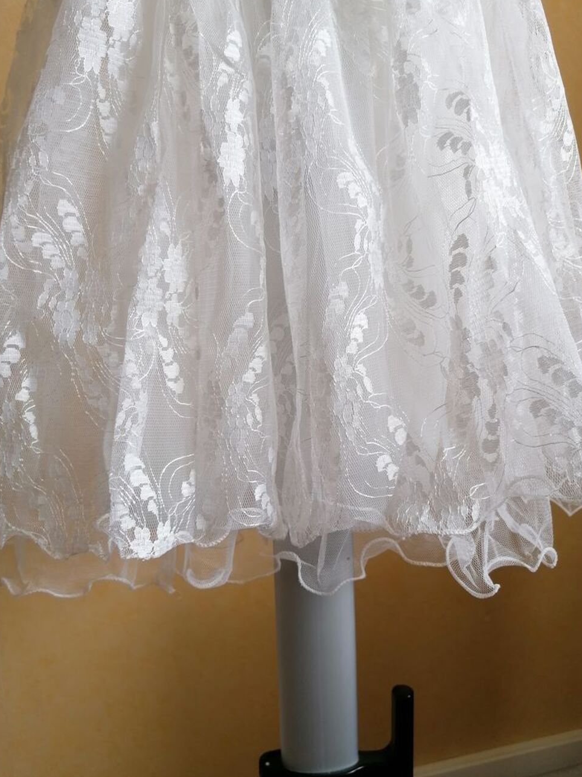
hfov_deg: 49.7
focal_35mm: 28
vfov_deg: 63.4
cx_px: 284
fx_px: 628
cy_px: 376
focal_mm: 4.75
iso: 50
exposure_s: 1/50
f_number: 1.8
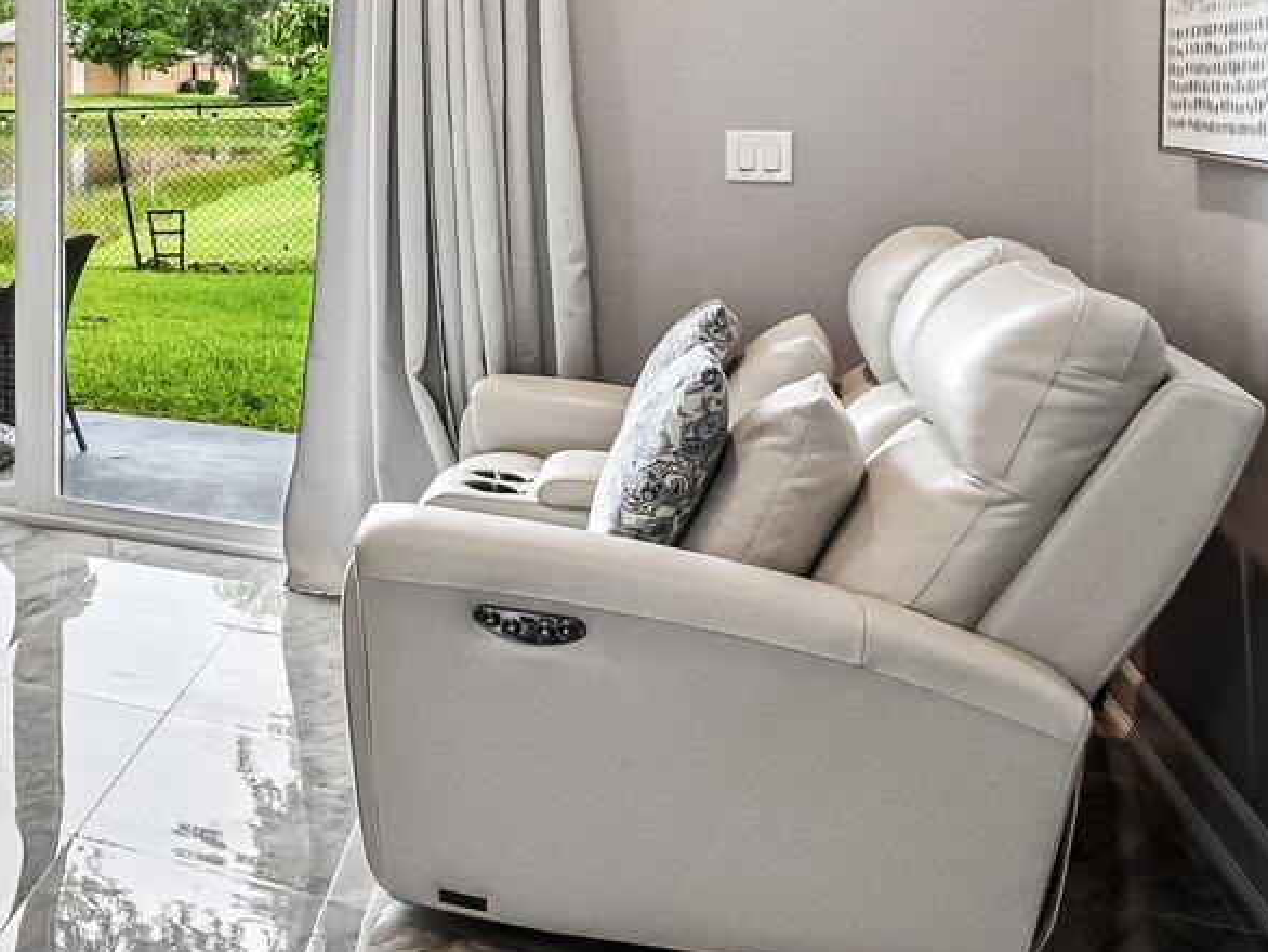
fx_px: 1722
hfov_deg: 26.5
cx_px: -712
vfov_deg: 29.7
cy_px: 103
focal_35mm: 47
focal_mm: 14
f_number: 8
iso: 3200
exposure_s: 1/200
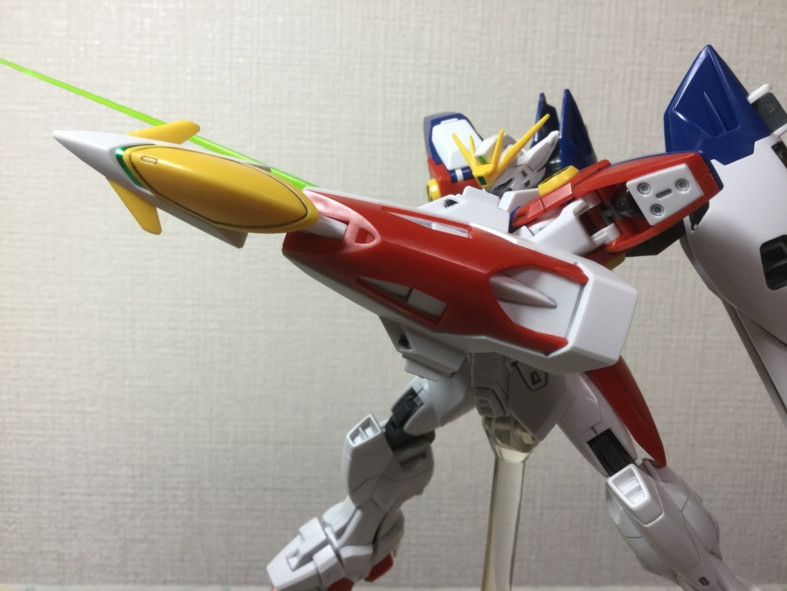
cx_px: 394
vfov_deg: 45.4
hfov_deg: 58.4
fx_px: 705
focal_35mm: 31
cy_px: 296
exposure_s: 1/30
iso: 32
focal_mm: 3.3
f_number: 2.4
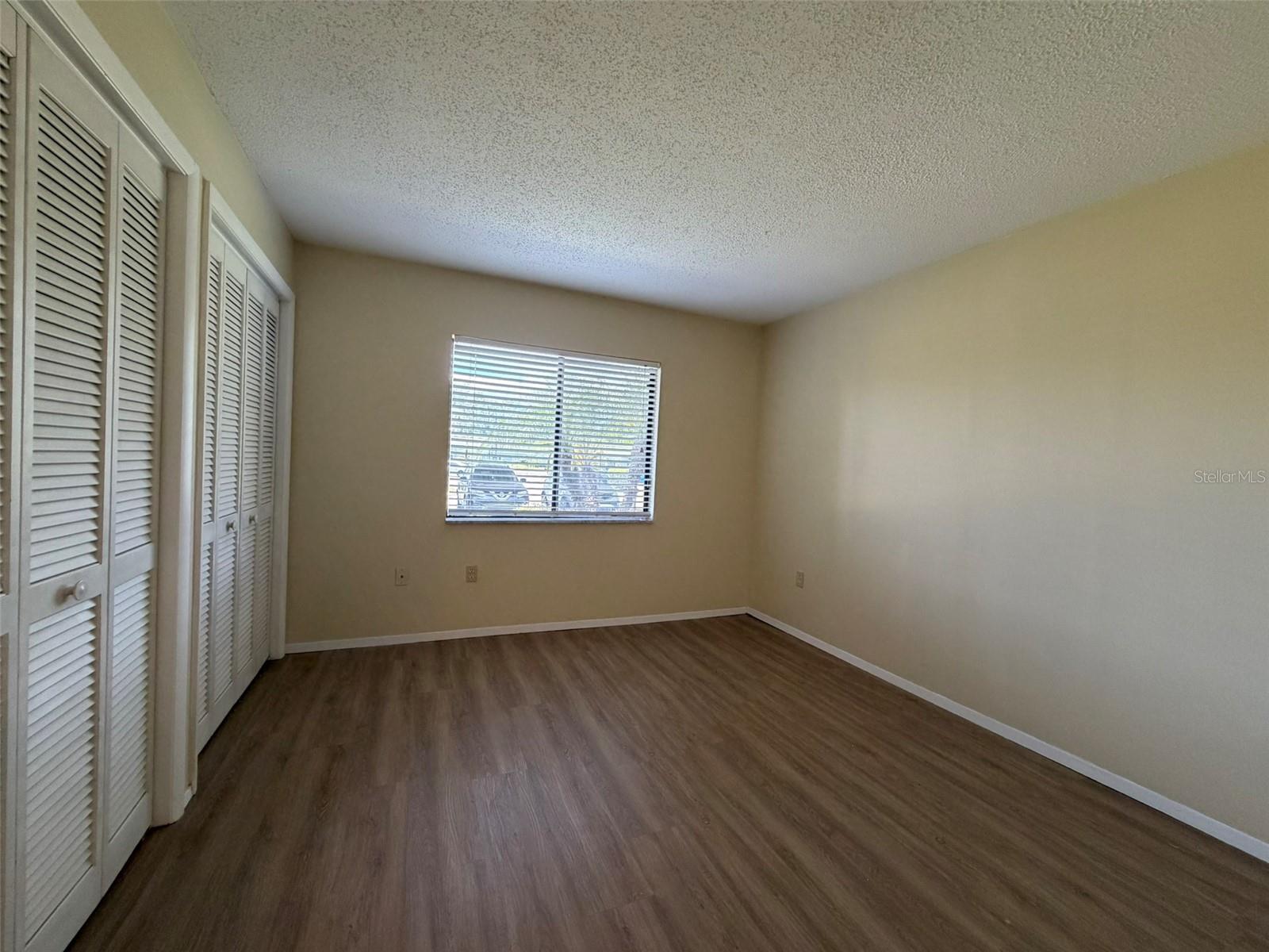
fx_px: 513
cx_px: 634
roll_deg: -2.4
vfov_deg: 85.7
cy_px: 476
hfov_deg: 102.1
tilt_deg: -1.8
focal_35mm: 14
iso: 320
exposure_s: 1/120
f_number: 2.2
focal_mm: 2.22
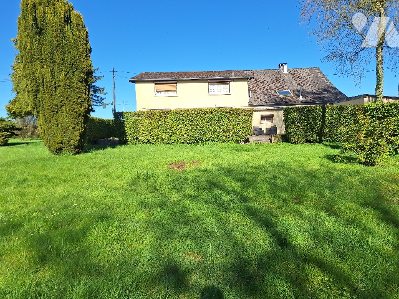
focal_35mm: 23
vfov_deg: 58.9
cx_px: 200
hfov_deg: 73.9
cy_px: 150
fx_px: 265
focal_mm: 5.54
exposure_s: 1/2538
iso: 25
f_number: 1.8
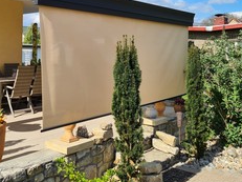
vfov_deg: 31.2
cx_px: 66
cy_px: 33
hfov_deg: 41.1
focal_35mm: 45
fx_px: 314
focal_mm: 5.4
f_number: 1.8
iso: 50
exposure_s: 1/2020
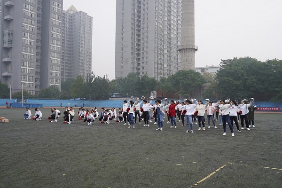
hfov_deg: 59.5
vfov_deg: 41.7
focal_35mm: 32
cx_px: 141
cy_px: 94
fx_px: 247
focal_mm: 21
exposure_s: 1/160
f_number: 4
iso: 320
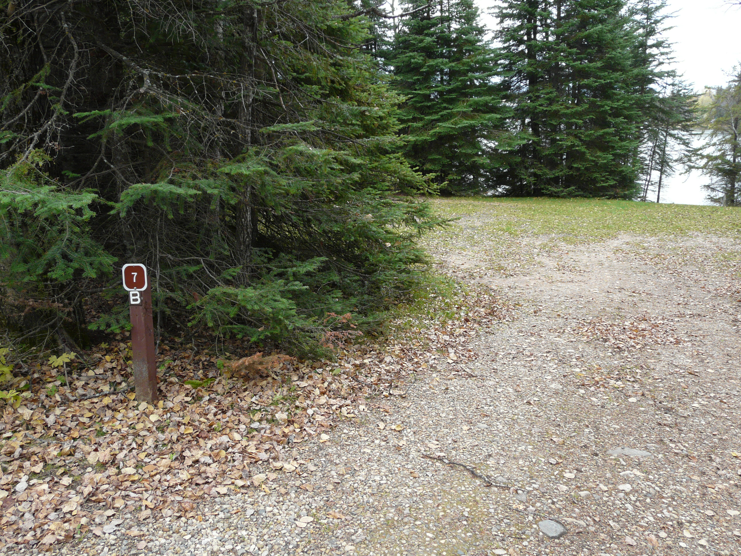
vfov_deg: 49.7
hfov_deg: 63.4
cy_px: 278
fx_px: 599
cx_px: 370
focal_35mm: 28
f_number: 3.2
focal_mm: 4.6
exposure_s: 1/100
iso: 100
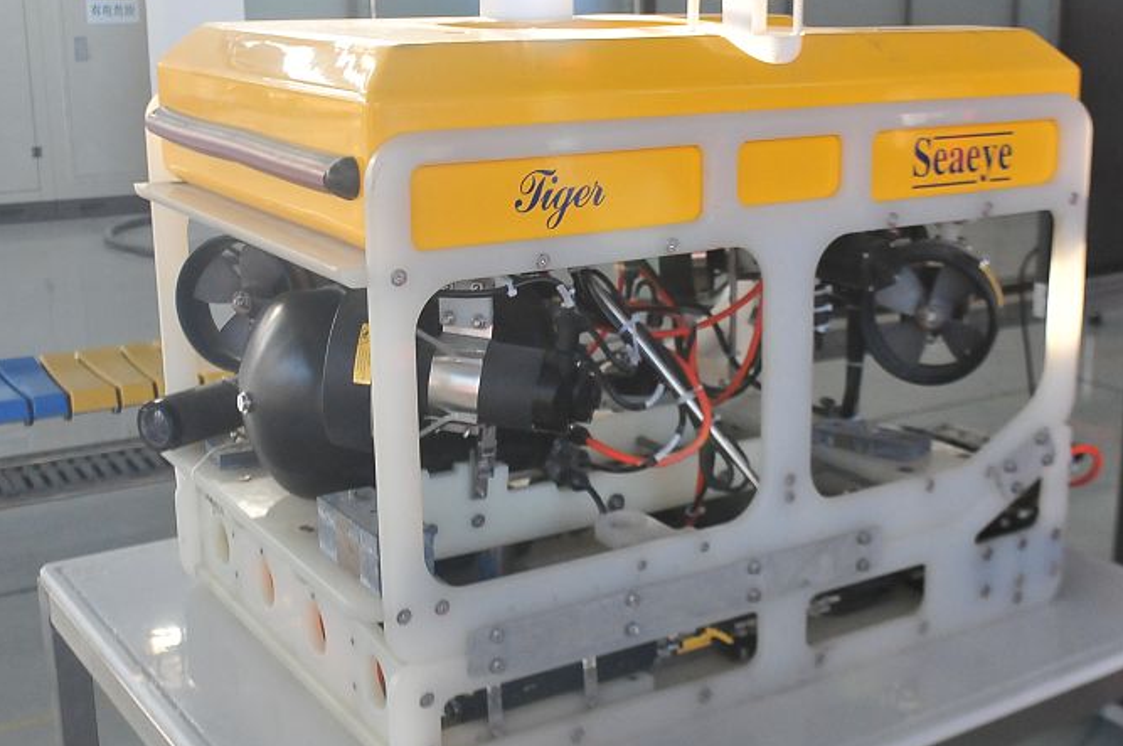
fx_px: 1682
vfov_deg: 25.0
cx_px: 680
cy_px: 303
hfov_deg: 36.8
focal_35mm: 54
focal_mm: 30
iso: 2500
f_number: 5
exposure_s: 1/250
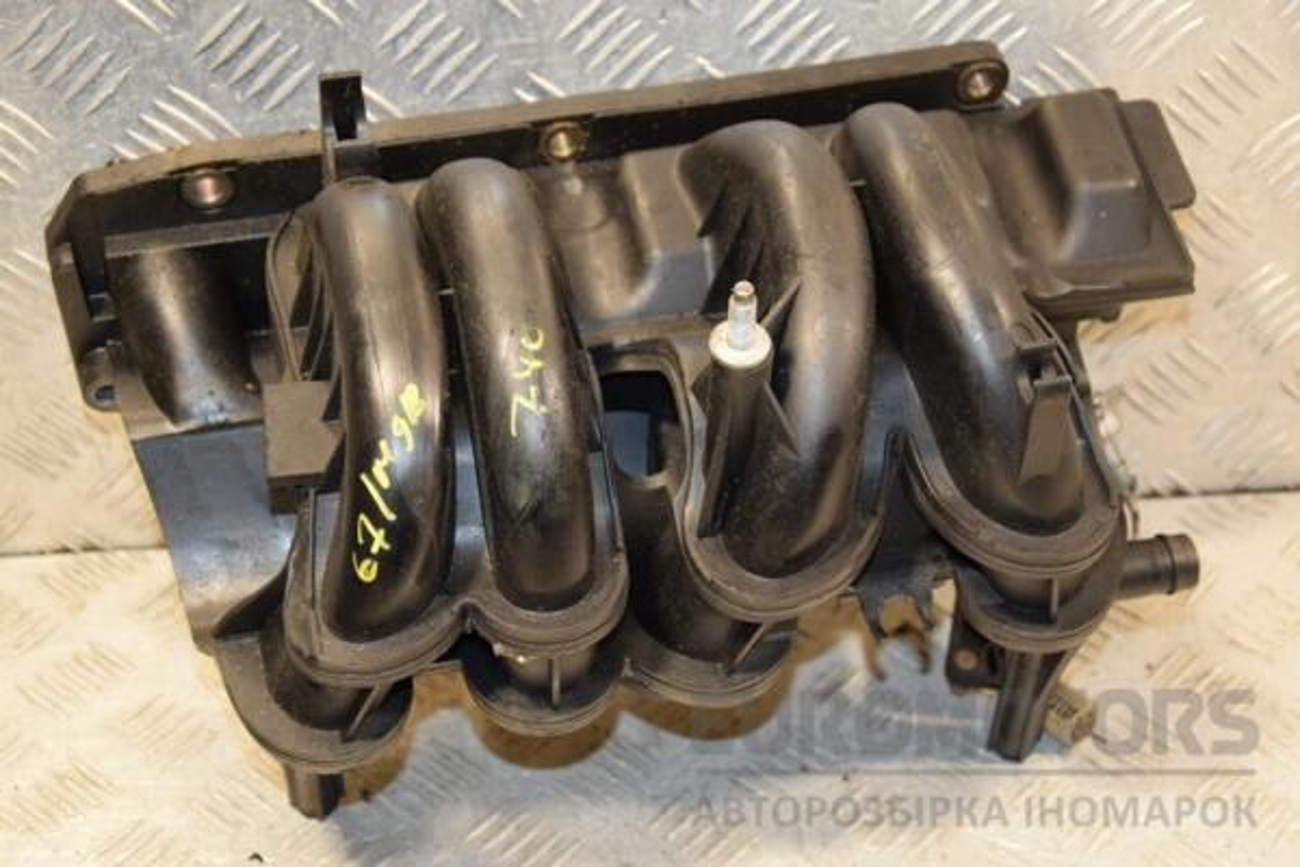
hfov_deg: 27.0
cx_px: 650
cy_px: 434
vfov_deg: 18.2
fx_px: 2708
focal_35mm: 75
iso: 800
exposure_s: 1/100
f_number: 5
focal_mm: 50
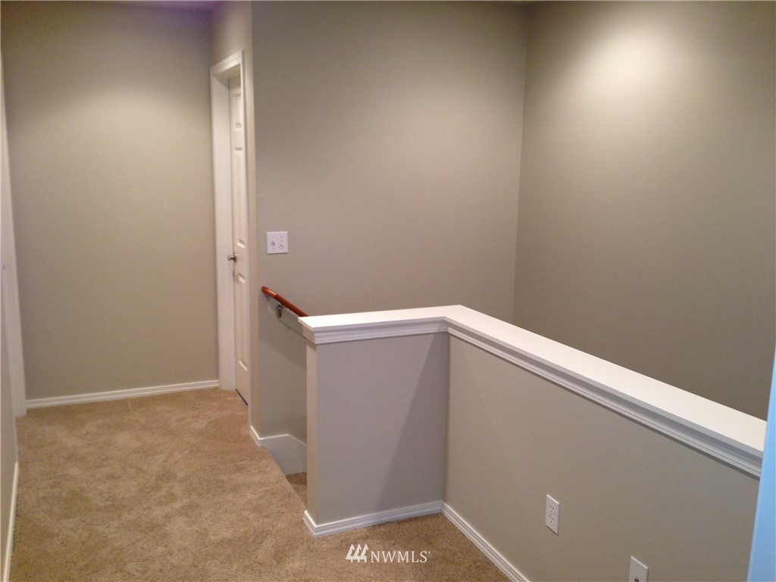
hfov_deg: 55.4
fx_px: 740
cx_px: 388
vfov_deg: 42.9
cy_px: 291
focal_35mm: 33
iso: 125
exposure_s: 1/20
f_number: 2.4
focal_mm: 4.13
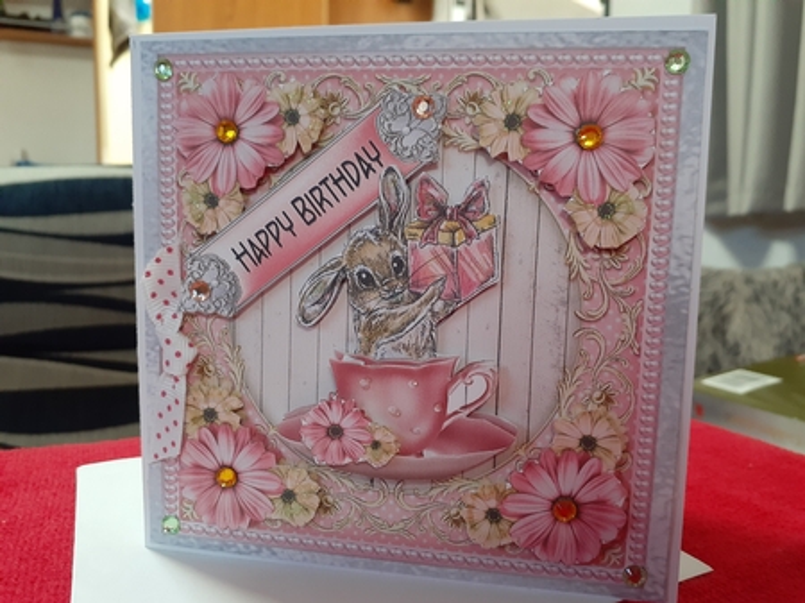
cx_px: 402
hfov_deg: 65.4
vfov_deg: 51.3
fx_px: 628
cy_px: 302
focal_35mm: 27
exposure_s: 1/25
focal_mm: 3.6
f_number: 1.9
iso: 320
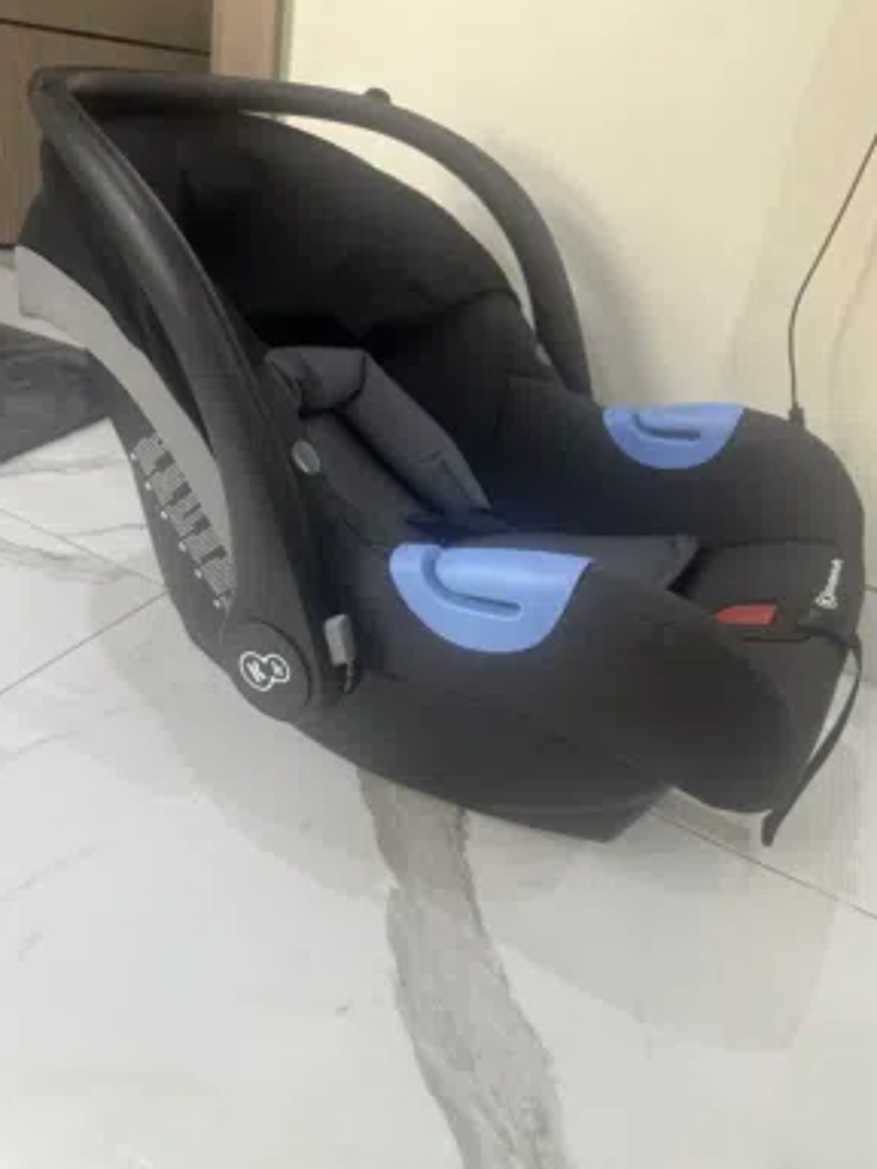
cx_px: 451
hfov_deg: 54.9
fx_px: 845
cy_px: 597
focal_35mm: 25
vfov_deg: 69.4
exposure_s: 1/60
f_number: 1.78
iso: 320
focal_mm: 6.86
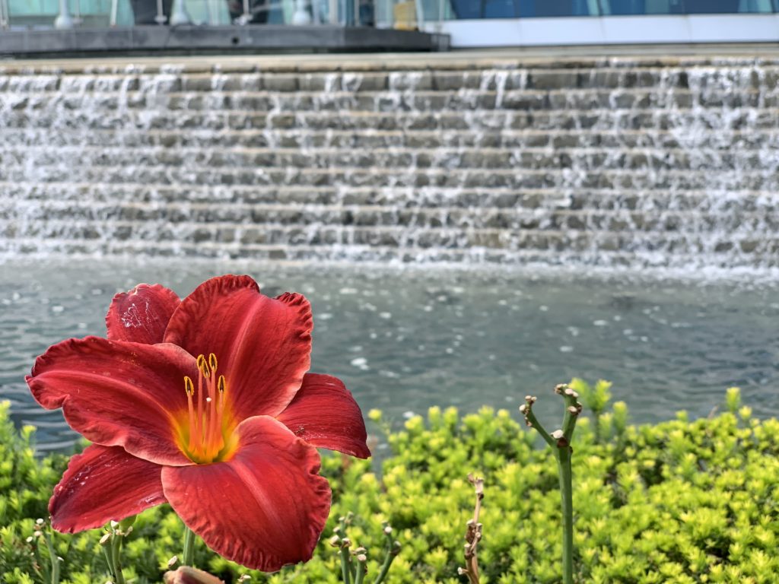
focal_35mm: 52
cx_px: 390
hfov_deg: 36.8
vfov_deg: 28.0
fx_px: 1170
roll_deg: -0.1
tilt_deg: -10.2
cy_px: 292
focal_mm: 6
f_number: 2.4
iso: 16
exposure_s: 1/122
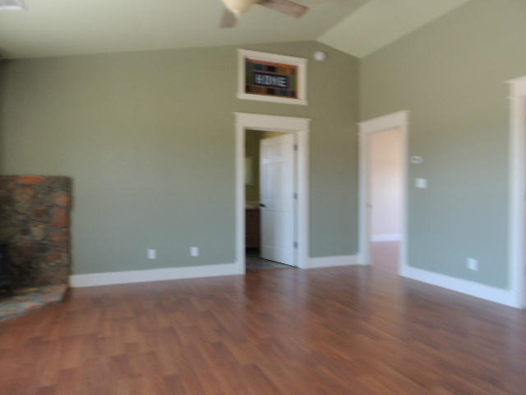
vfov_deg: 56.8
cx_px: 263
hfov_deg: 71.6
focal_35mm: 24
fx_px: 365
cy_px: 198
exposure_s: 1/30
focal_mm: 4.3
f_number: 3
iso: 140
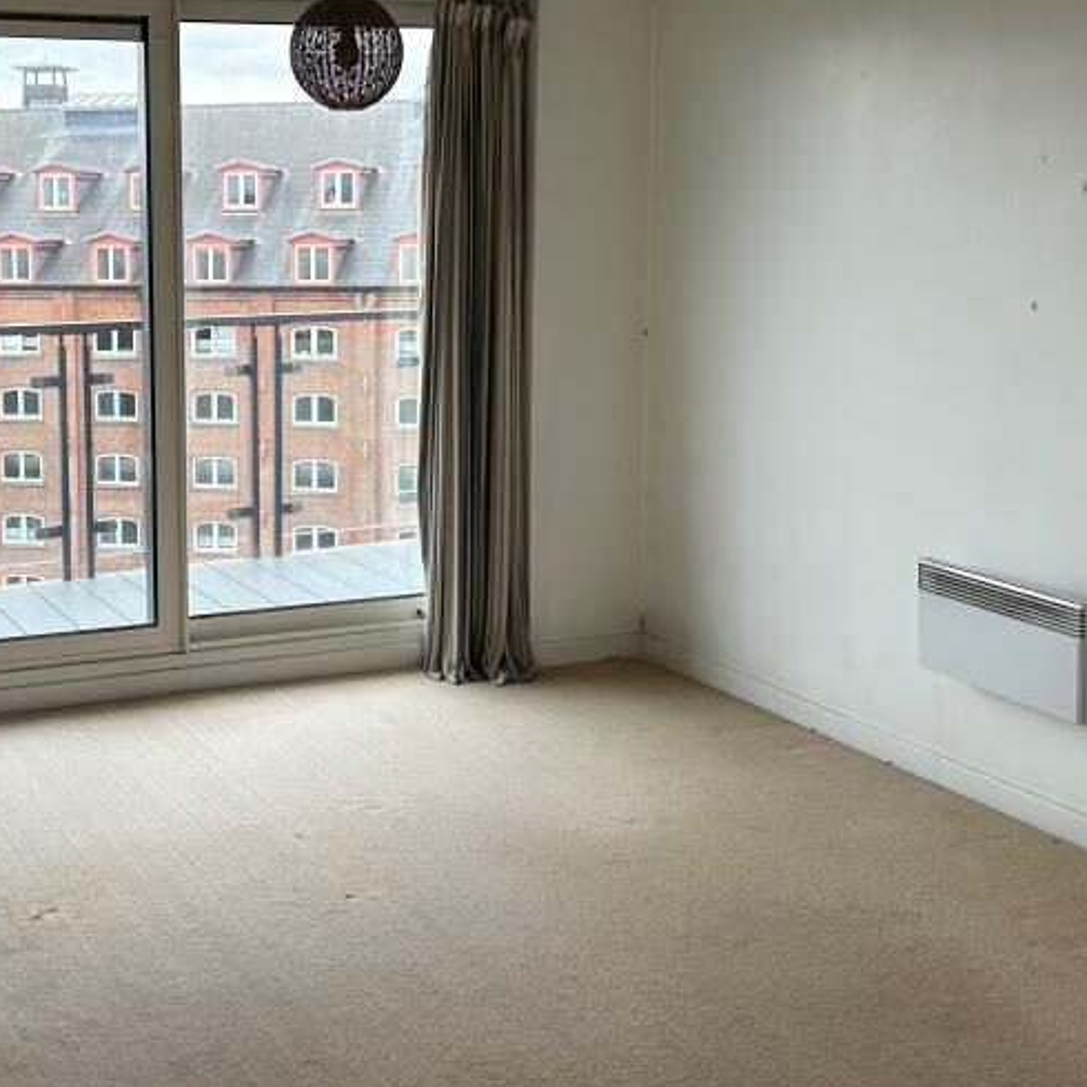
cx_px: 257
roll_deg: +1.2
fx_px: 1705
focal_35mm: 48
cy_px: 404
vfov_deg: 35.2
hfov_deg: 34.5
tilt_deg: -7.1
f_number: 1.5
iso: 50
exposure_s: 1/418
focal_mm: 5.7
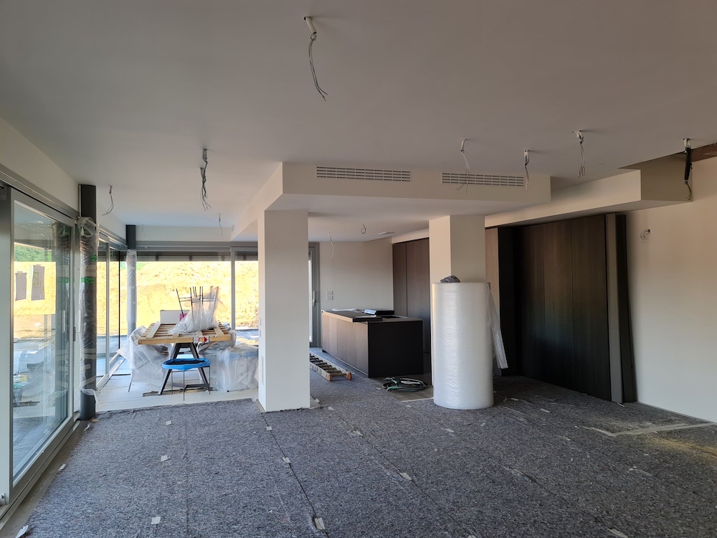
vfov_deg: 54.9
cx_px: 358
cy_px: 269
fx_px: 518
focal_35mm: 25
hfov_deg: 69.4
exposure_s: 1/100
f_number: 1.8
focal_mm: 7
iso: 50
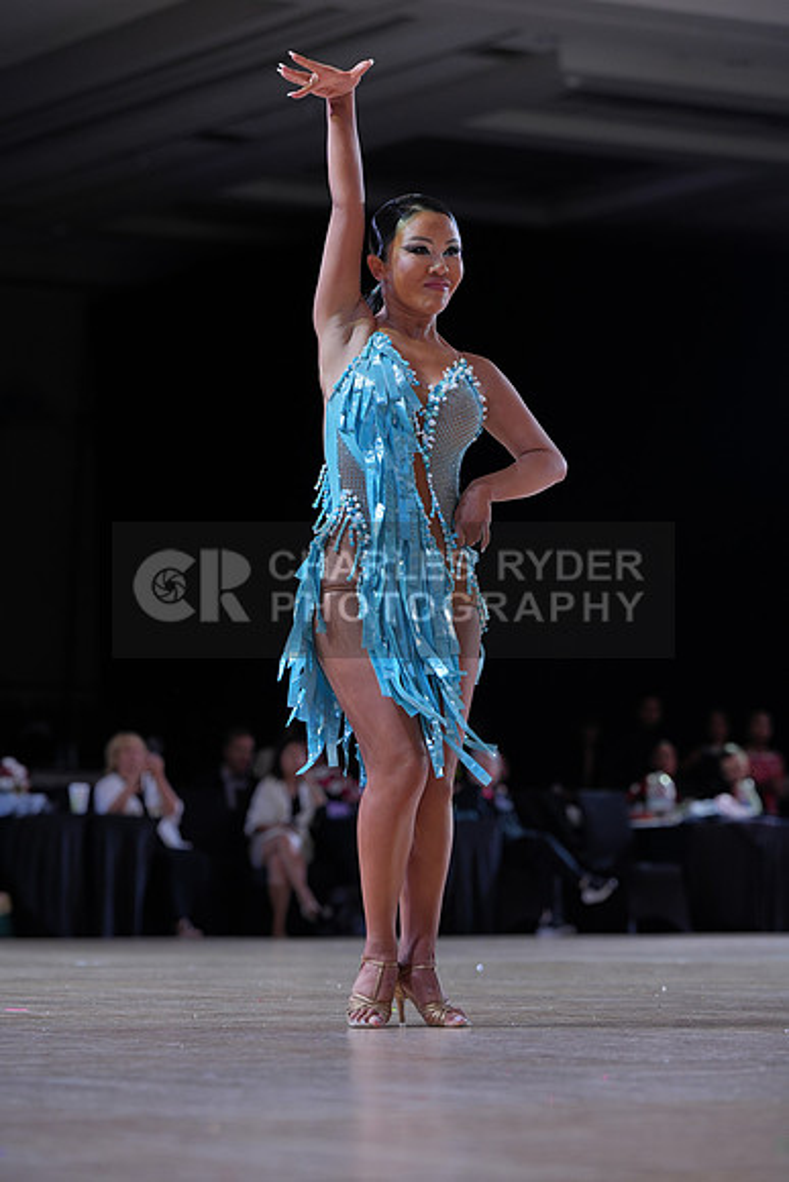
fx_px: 4107
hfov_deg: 11.0
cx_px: 394
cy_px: 591
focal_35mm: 125
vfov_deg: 16.4
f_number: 4
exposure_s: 1/400
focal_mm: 125
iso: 400
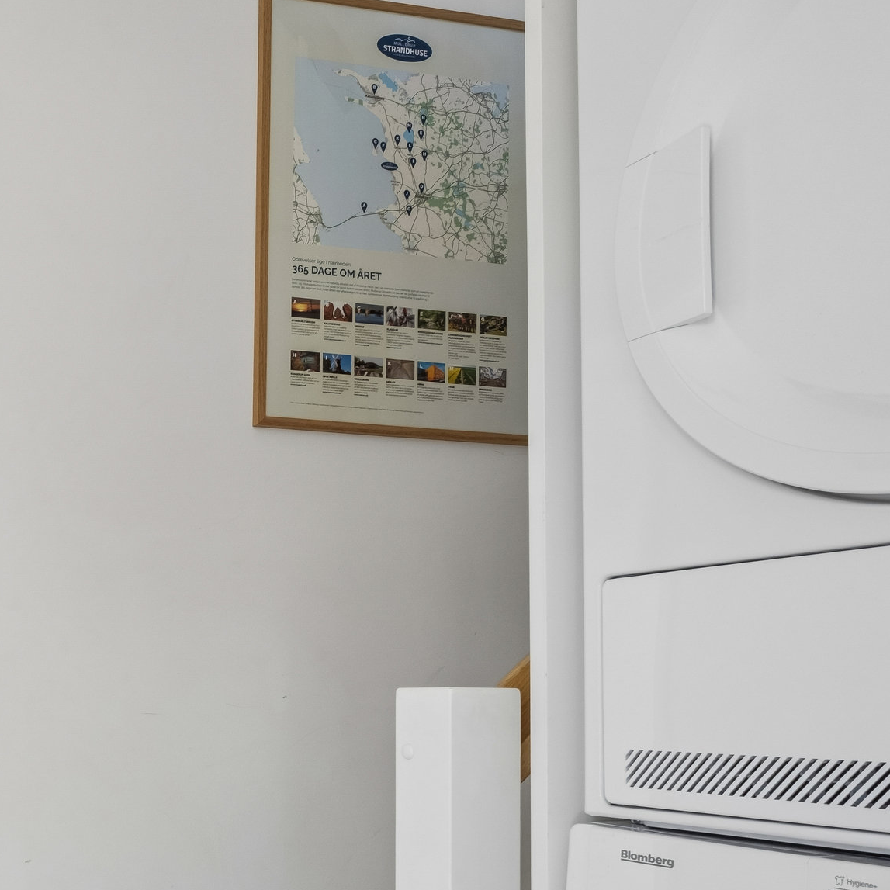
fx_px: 1164
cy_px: 684
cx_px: -180
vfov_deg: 40.5
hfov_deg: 33.8
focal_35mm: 40
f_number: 8
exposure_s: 1/6
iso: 200
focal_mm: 12.2
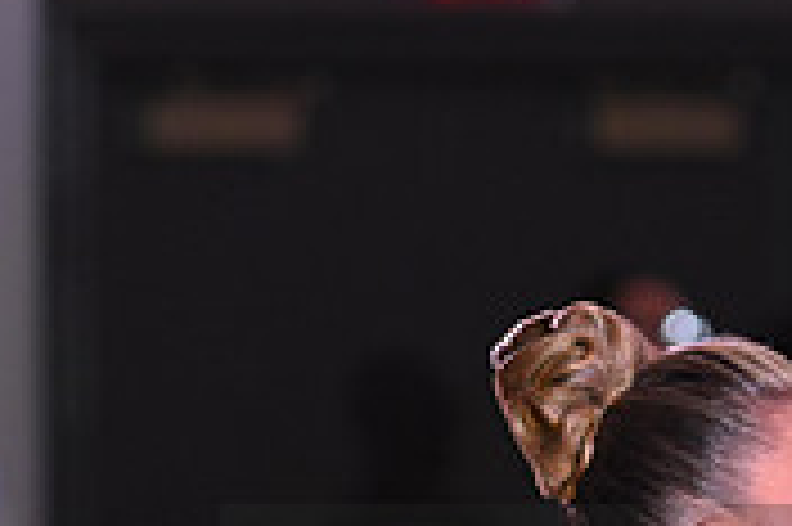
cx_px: 711
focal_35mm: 527
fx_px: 11583
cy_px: 623
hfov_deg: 3.9
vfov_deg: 2.6
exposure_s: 1/200
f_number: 4.5
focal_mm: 160
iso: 1600
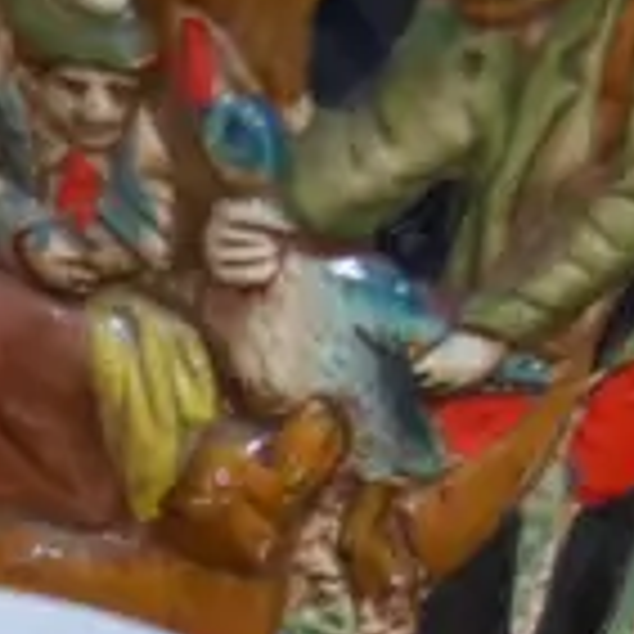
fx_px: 4538
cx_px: -274
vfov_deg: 8.0
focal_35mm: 219
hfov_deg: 7.9
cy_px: 522
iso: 400
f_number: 4
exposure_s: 1/60
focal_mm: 17
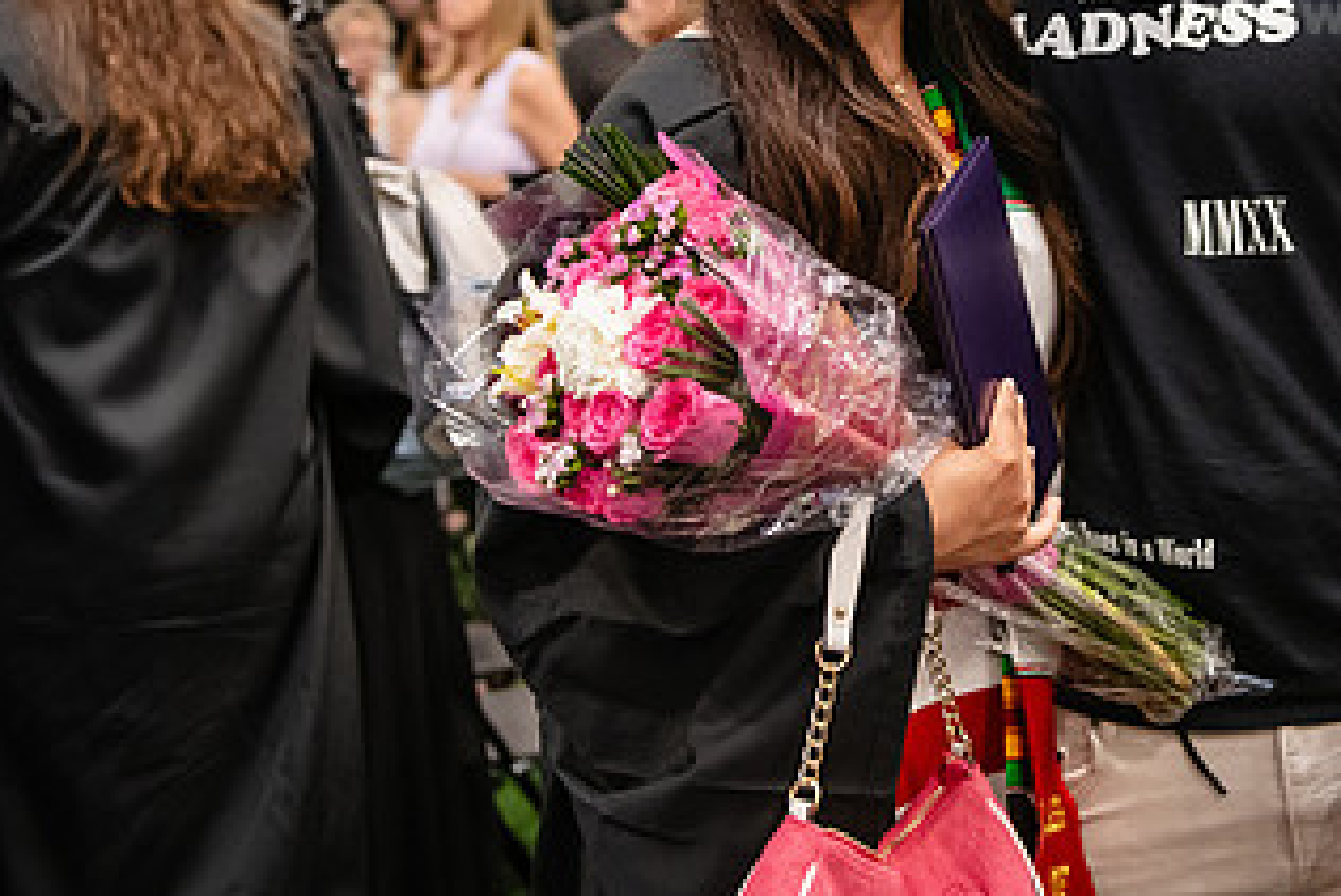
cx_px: 1010
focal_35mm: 77
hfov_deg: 26.0
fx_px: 2869
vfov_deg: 17.5
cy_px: 104
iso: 2000
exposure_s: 1/160
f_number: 3.2
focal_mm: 42
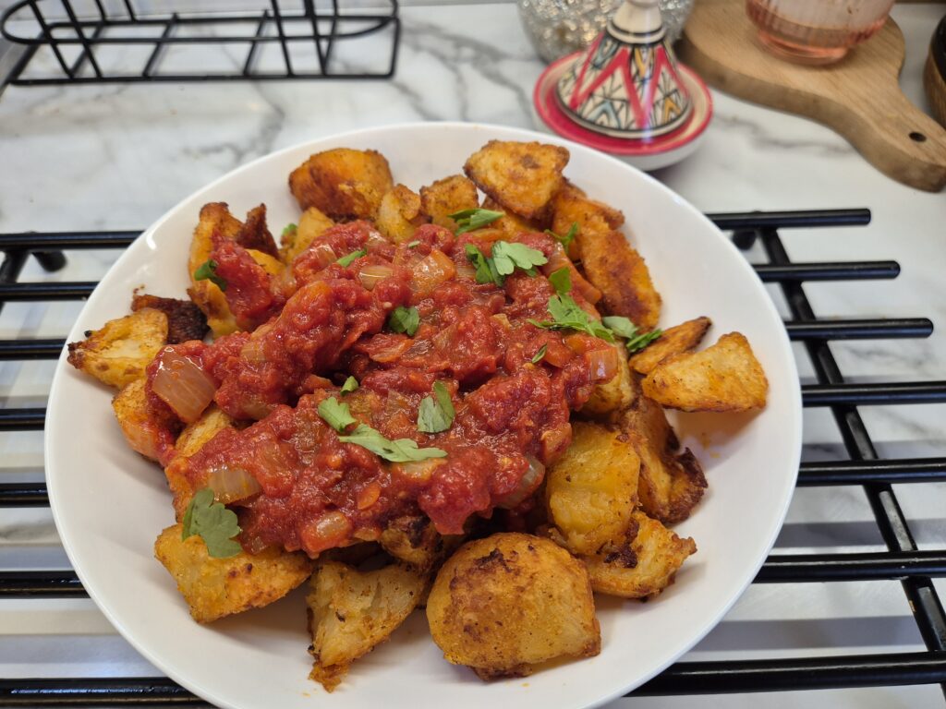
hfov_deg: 73.9
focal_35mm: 23
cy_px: 354
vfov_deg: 58.9
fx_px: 629
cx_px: 473
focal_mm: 5.4
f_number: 1.8
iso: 160
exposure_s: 1/100
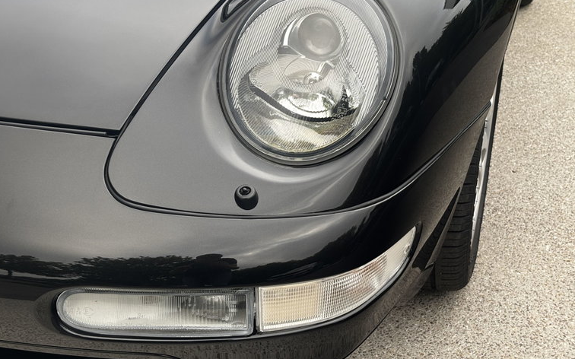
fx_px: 877
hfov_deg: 36.3
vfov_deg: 23.1
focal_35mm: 56
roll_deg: -3.5
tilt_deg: -22.7
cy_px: 148
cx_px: 285
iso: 40
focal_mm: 5.96
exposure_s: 1/161
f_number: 1.6
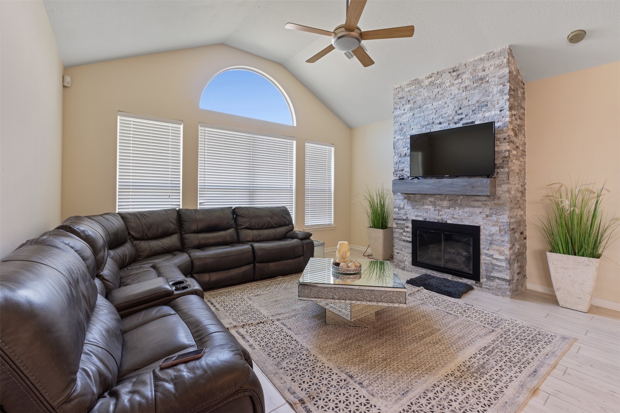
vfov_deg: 77.3
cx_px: 310
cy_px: 206
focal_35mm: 15
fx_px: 258
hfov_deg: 100.4
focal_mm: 10
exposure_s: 1.3
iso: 100
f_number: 8
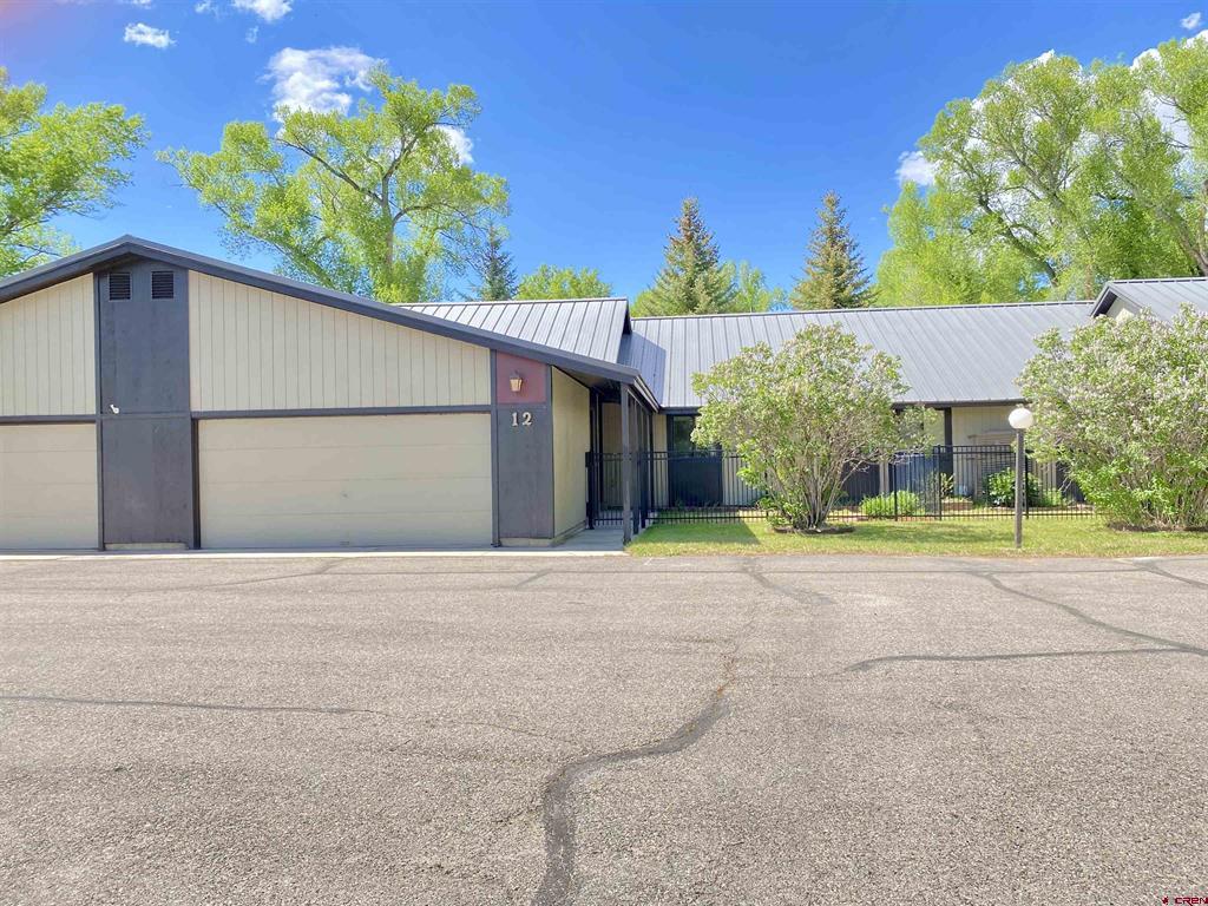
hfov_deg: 67.3
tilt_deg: +0.2
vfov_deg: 53.1
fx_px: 907
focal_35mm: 26
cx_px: 604
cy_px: 453
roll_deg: +0.5
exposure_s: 1/616
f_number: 1.8
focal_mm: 4.25
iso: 32
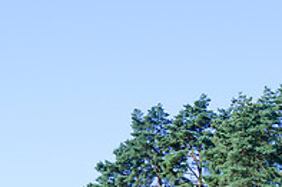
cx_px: -129
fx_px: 1777
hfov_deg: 8.9
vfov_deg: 6.0
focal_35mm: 227
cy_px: 241
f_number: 6.3
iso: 160
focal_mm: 77
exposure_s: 1/500
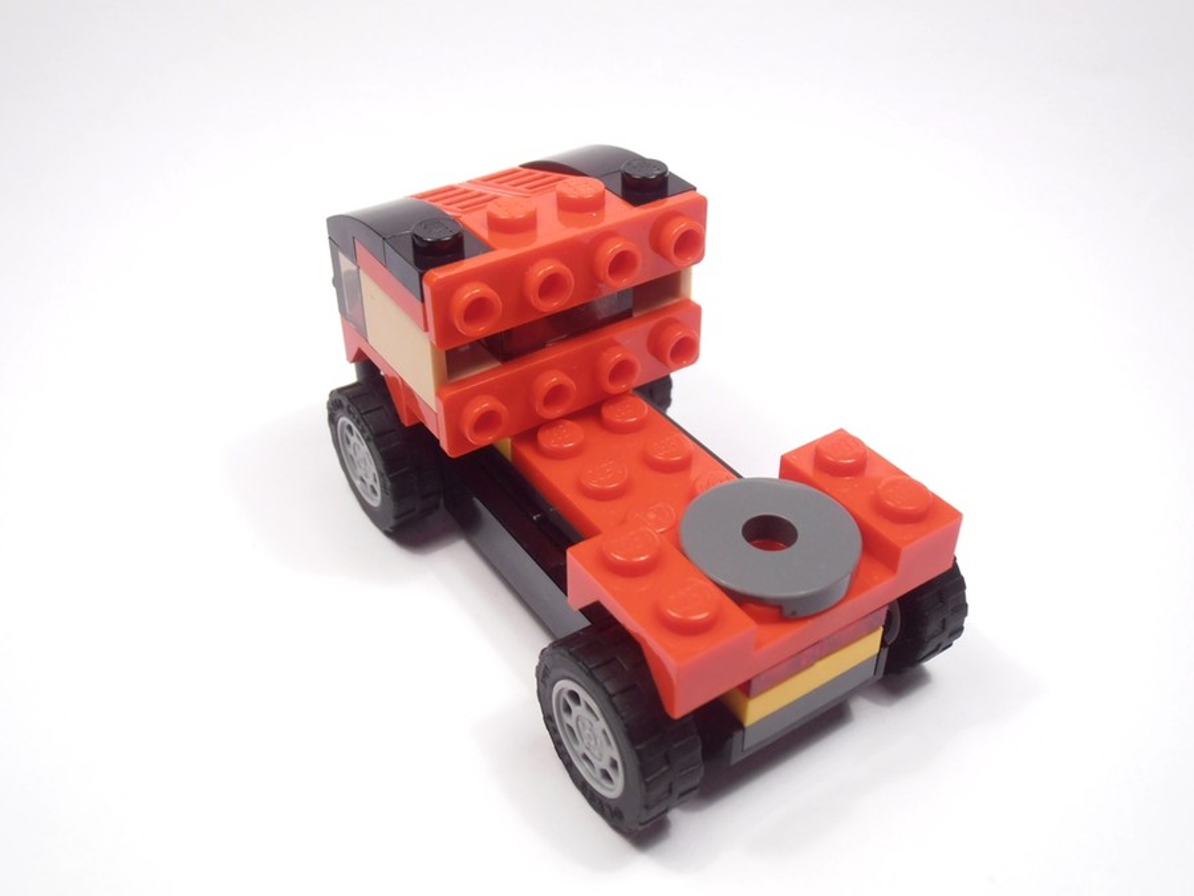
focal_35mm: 37
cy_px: 448
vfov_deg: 38.7
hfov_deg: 50.1
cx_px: 597
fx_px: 1276
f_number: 3.9
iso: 80
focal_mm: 6.61
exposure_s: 1/60
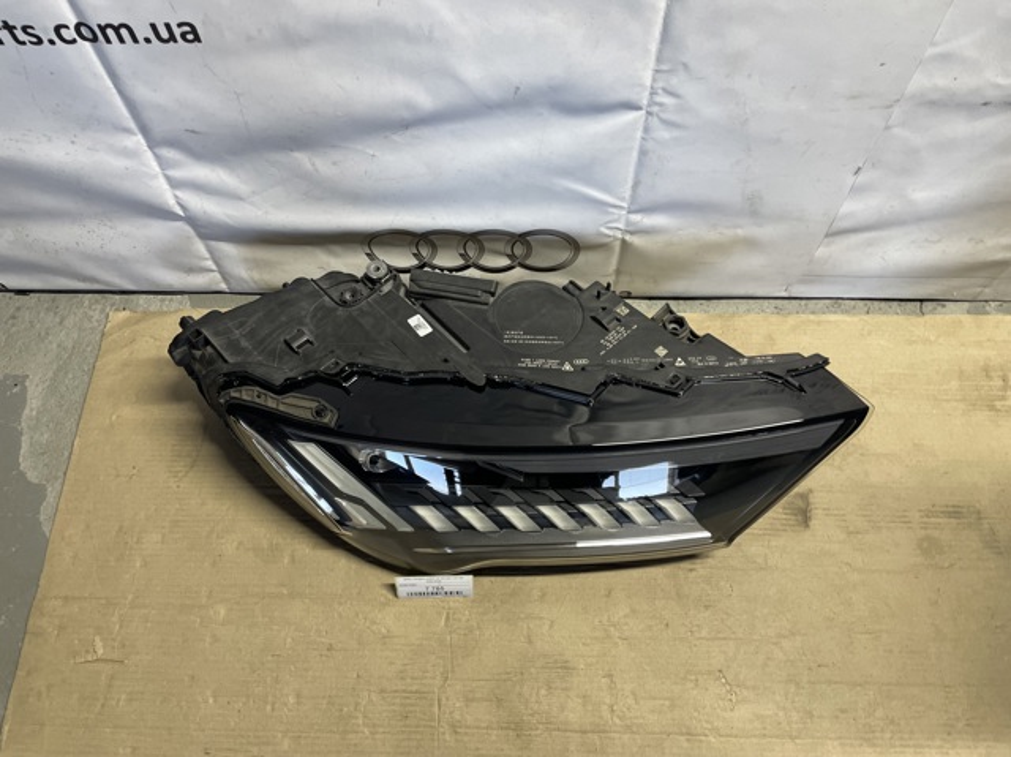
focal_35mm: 26
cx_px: 506
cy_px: 378
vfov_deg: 53.0
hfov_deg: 67.3
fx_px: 759
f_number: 1.6
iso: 125
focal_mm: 4.2
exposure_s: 1/100
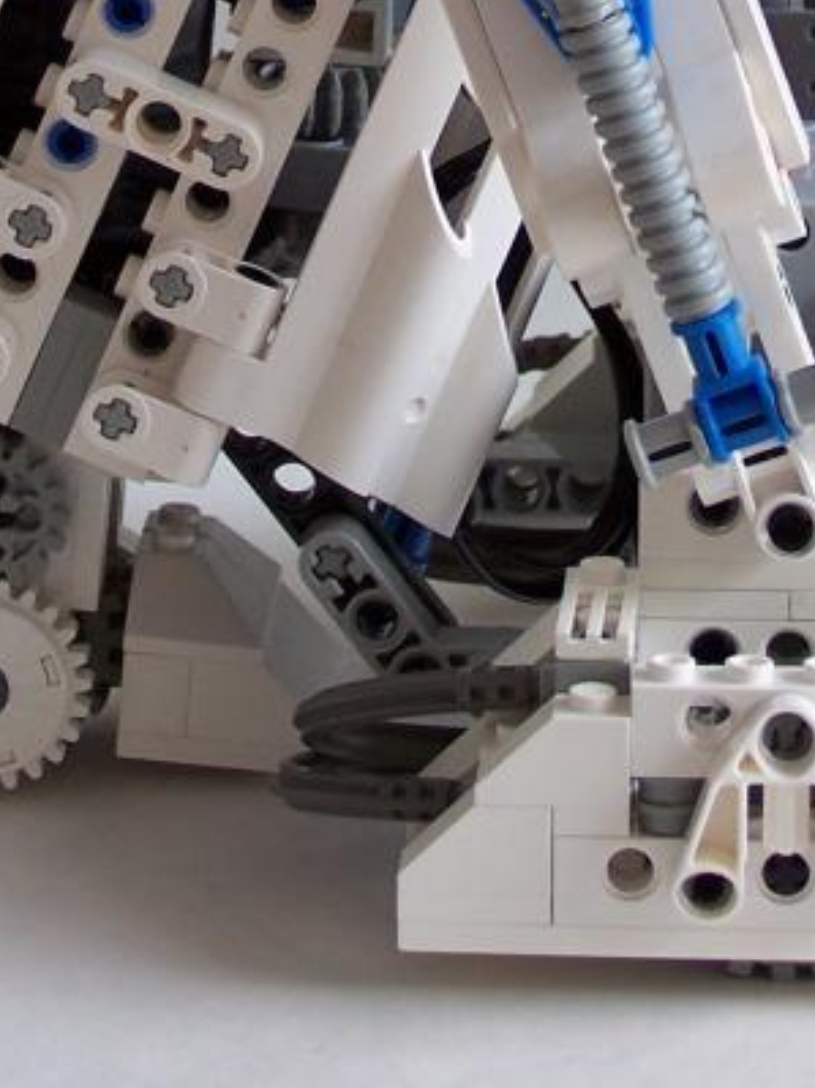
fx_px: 5402
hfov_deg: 8.6
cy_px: -243
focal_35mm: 172
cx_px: 428
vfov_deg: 11.3
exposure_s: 1/60
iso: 80
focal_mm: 11.1
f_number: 3.2
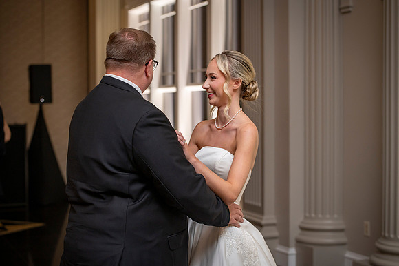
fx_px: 794
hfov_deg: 28.2
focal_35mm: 72
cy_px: 133
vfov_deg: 19.0
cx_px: 200
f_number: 3.5
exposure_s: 1/100
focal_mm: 70
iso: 640
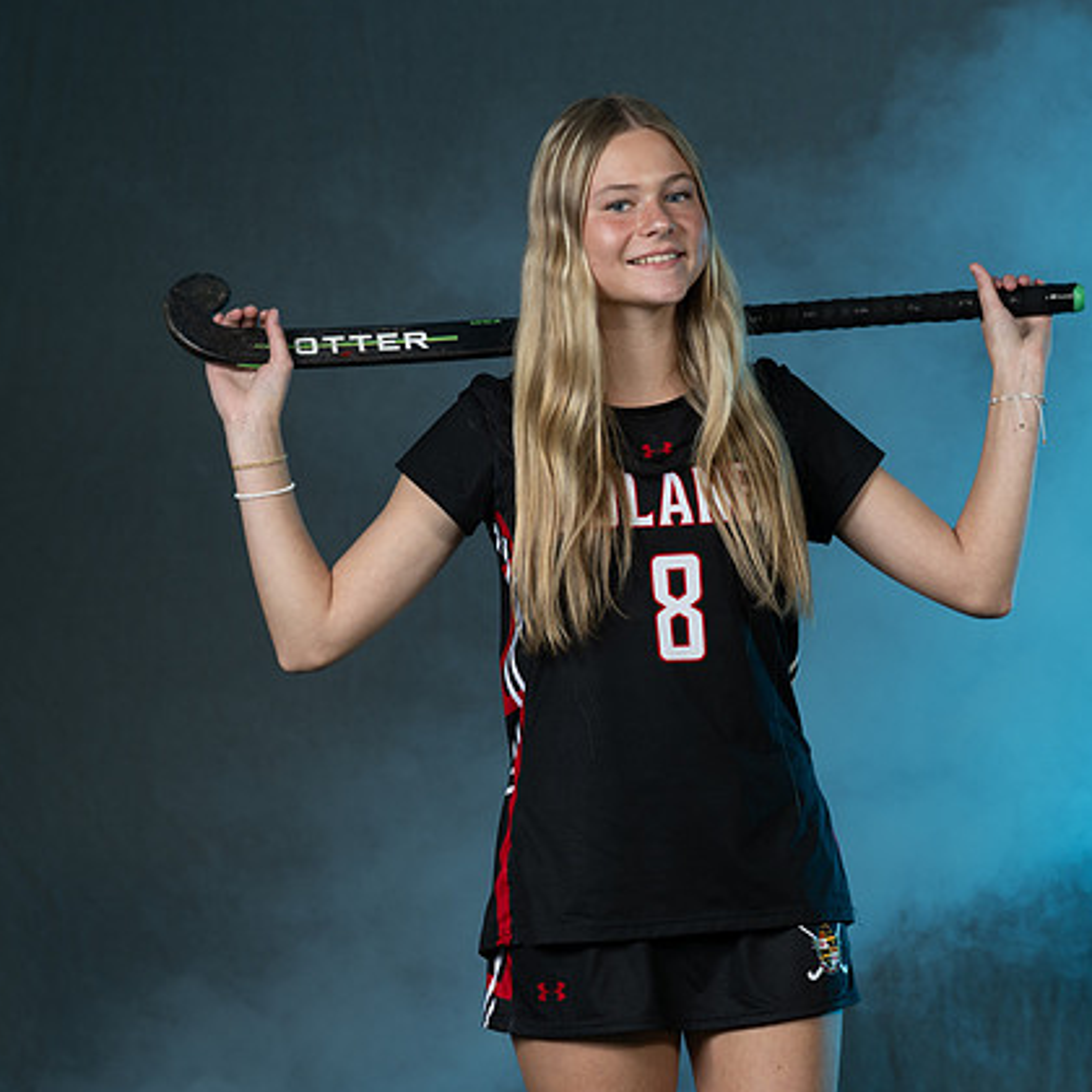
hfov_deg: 10.7
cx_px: 671
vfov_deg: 10.7
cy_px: 500
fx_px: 5818
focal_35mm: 163
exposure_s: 1/125
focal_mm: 115
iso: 80
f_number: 5.6
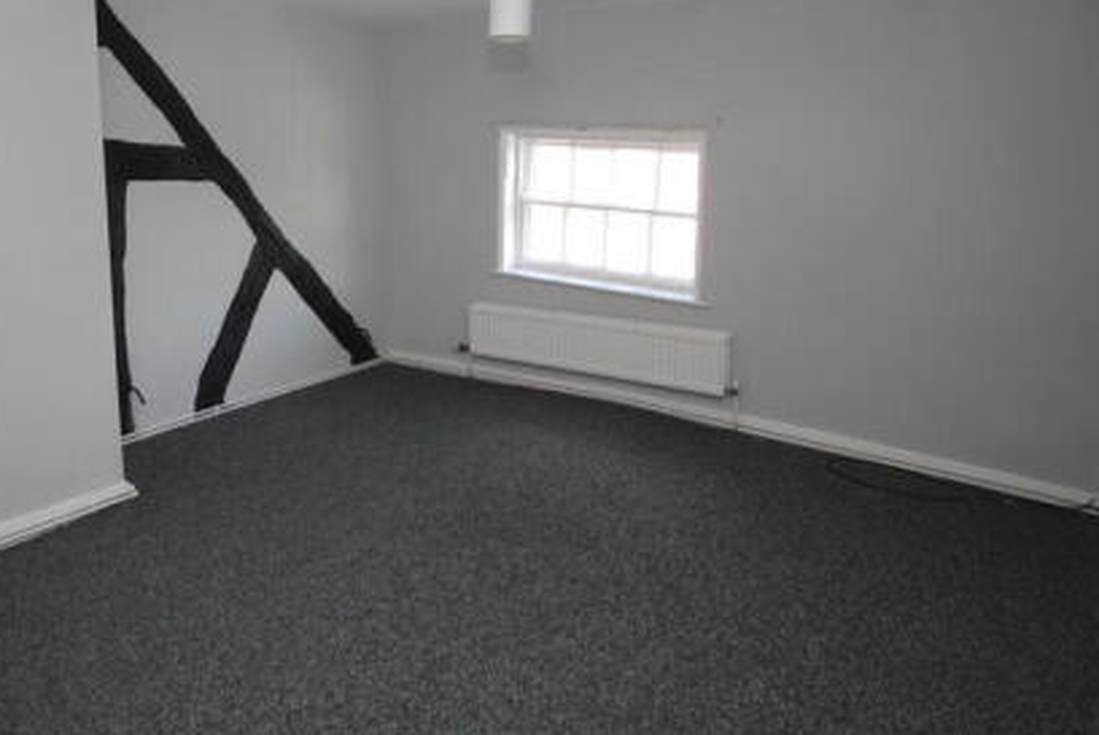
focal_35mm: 24
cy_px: 257
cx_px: 346
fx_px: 733
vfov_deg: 52.4
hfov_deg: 71.0
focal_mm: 10
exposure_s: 1/60
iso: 200
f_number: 4
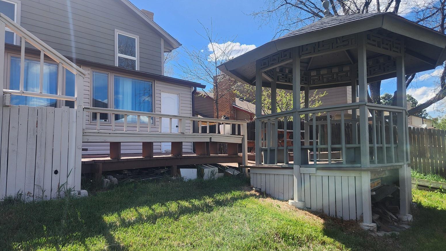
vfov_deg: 44.3
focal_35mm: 26
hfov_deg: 71.9
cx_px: 216
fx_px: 307
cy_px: 134
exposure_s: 1/841
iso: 20
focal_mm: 5.4
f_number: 1.8
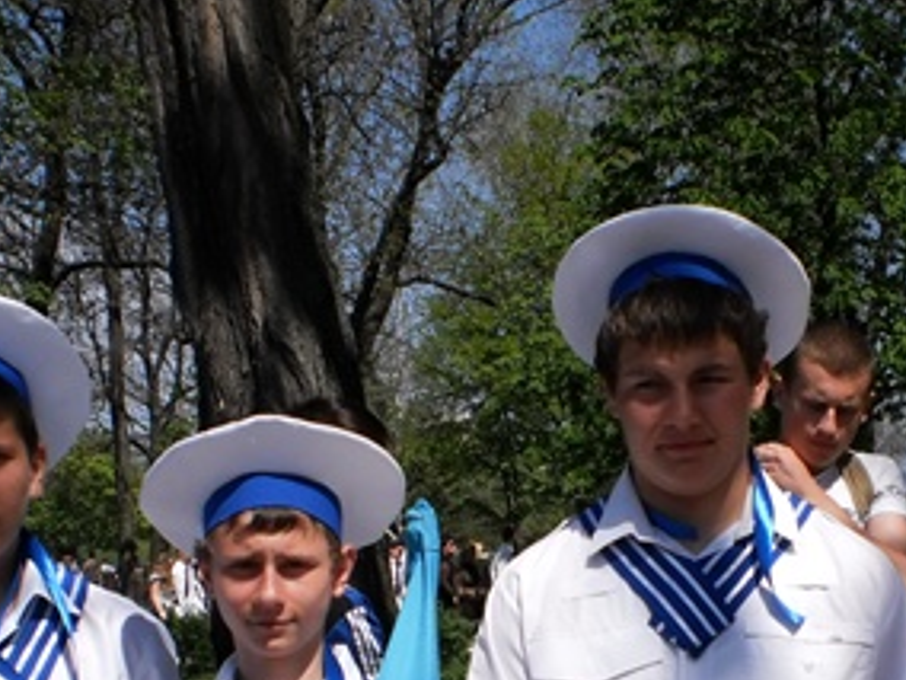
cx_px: 613
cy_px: 651
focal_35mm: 76
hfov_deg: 25.5
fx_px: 1989
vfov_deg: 18.9
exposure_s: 1/1250
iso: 100
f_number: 4.6
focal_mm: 6.3
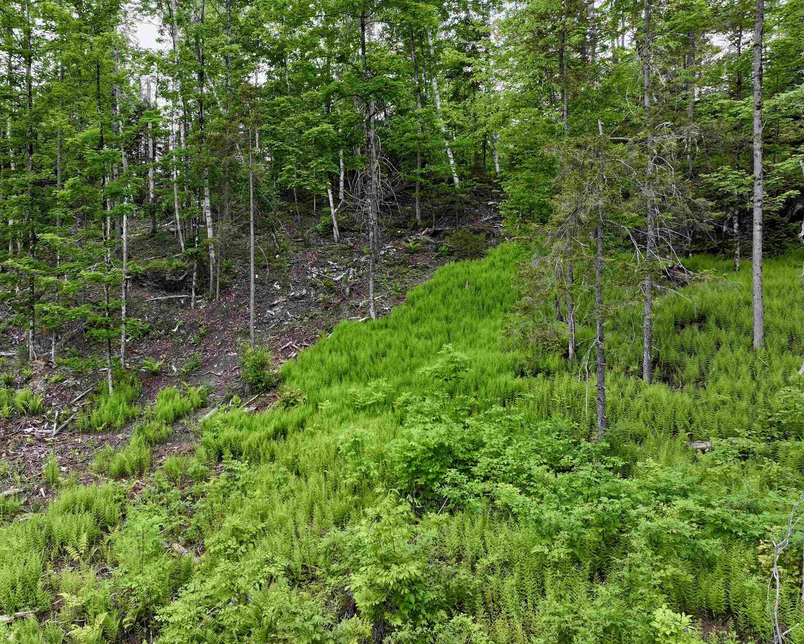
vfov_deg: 49.8
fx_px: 690
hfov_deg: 59.7
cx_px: 307
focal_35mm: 29
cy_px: 272
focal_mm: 12.29
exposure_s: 1/200
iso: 100
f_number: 3.5
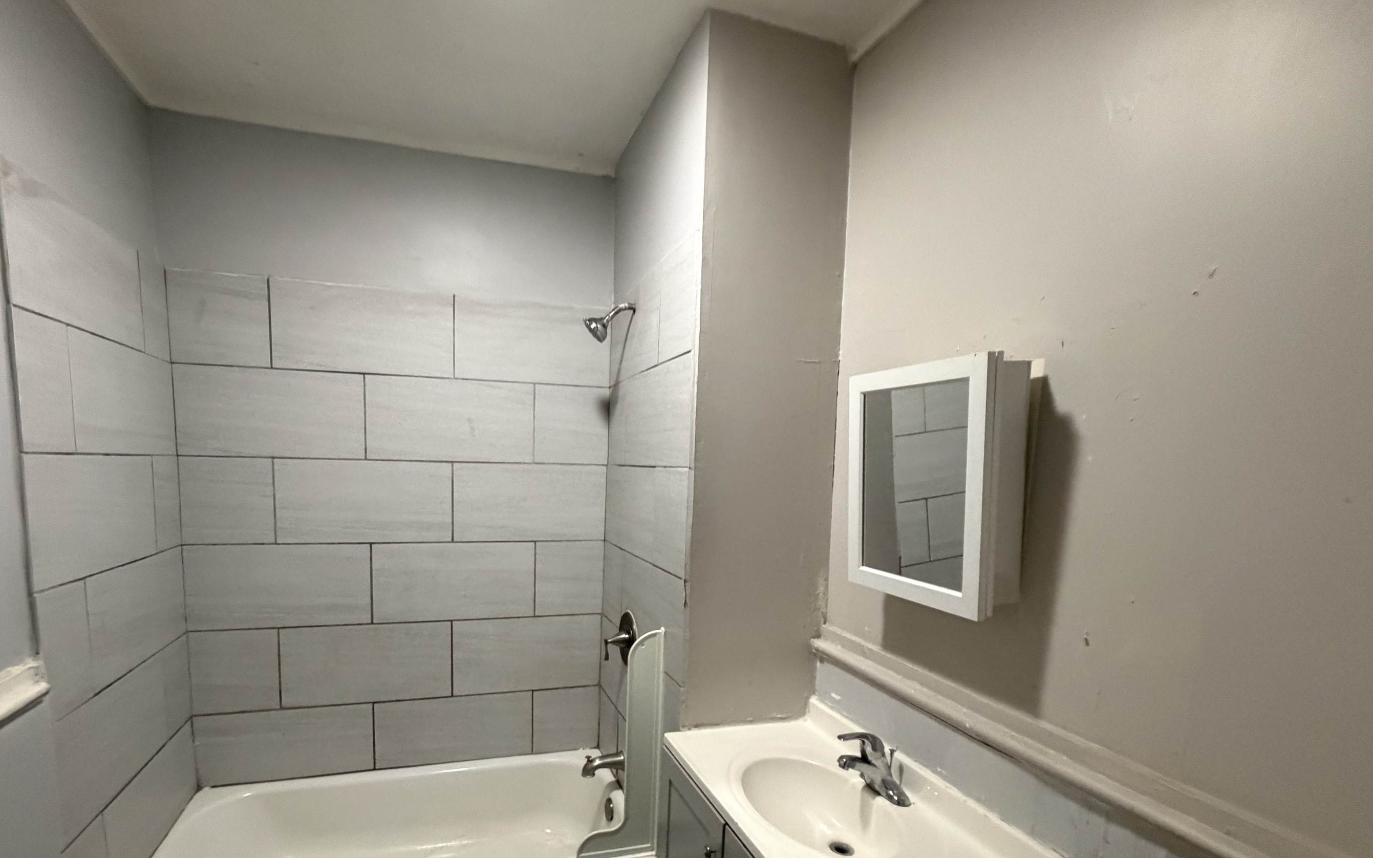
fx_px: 636
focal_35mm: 17
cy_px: 535
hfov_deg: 93.9
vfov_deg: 67.0
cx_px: 600
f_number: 2.2
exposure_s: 1/60
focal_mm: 2.22
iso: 640
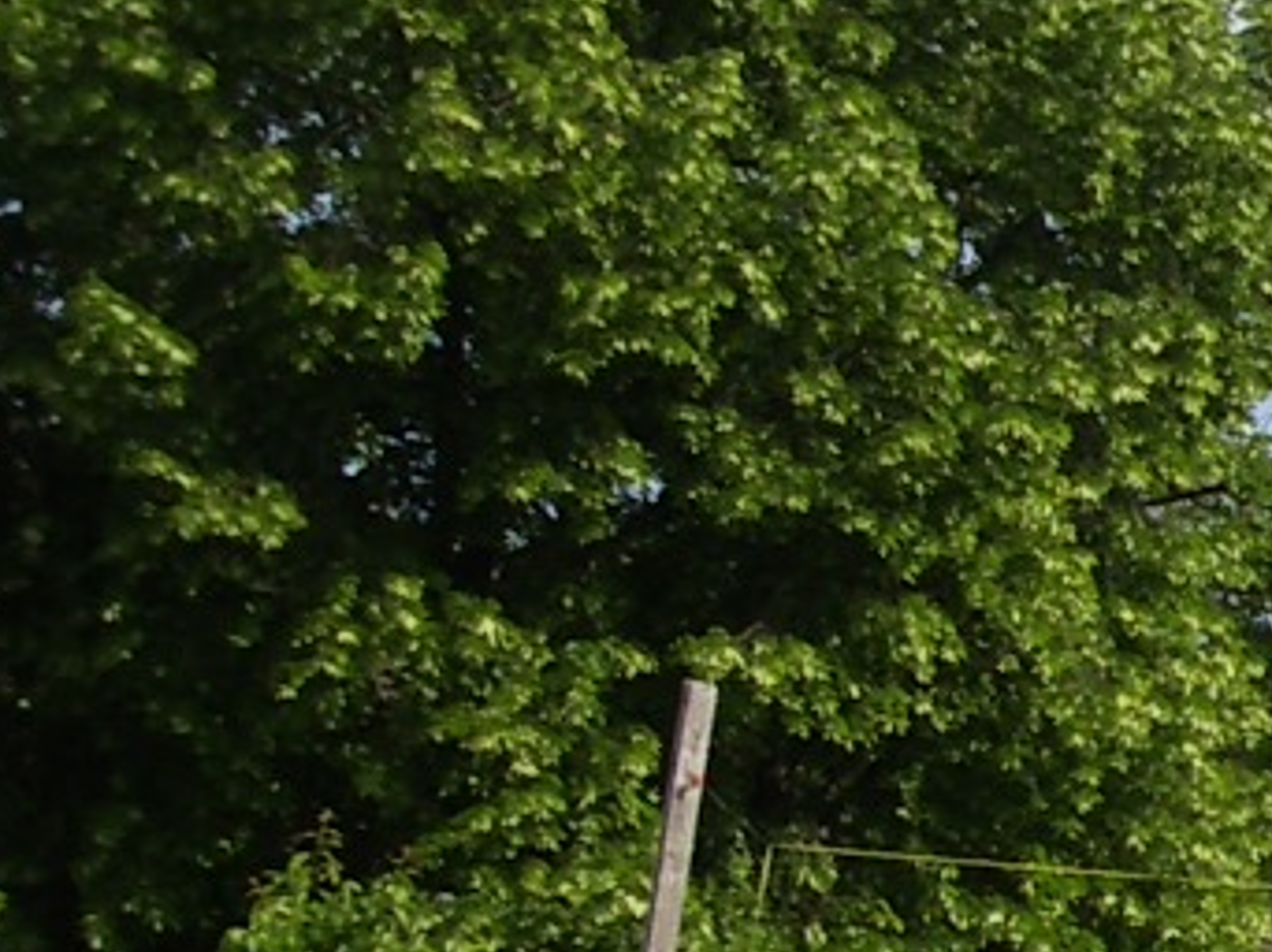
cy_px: 826
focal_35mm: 192
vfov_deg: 7.7
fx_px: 7050
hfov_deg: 10.0
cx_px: 1882
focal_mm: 6.8
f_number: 4.6
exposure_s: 1/400
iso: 80
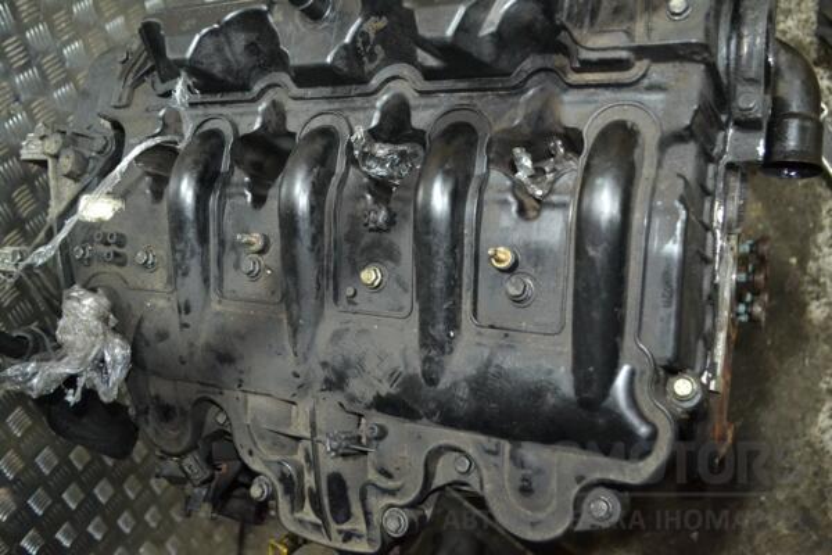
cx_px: 416
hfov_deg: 57.2
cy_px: 278
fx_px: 763
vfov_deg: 40.0
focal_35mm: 33
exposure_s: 1/60
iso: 1600
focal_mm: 22
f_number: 4
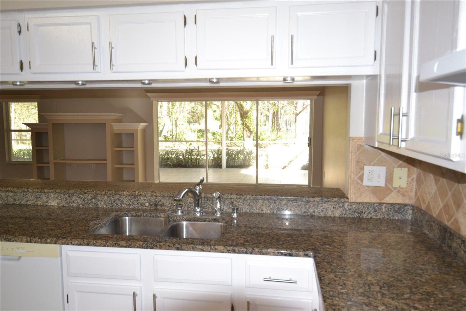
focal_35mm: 26
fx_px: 330
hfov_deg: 70.4
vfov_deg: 50.4
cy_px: 156
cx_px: 233
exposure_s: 1/100
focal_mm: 17
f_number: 4.2
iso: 400
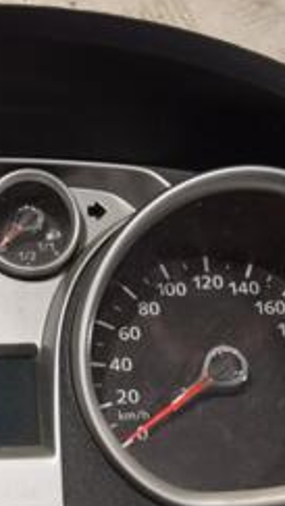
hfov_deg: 9.7
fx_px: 1663
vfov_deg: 17.2
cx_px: -40
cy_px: 331
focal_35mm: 124
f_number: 5.6
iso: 400
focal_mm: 32
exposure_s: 1/125
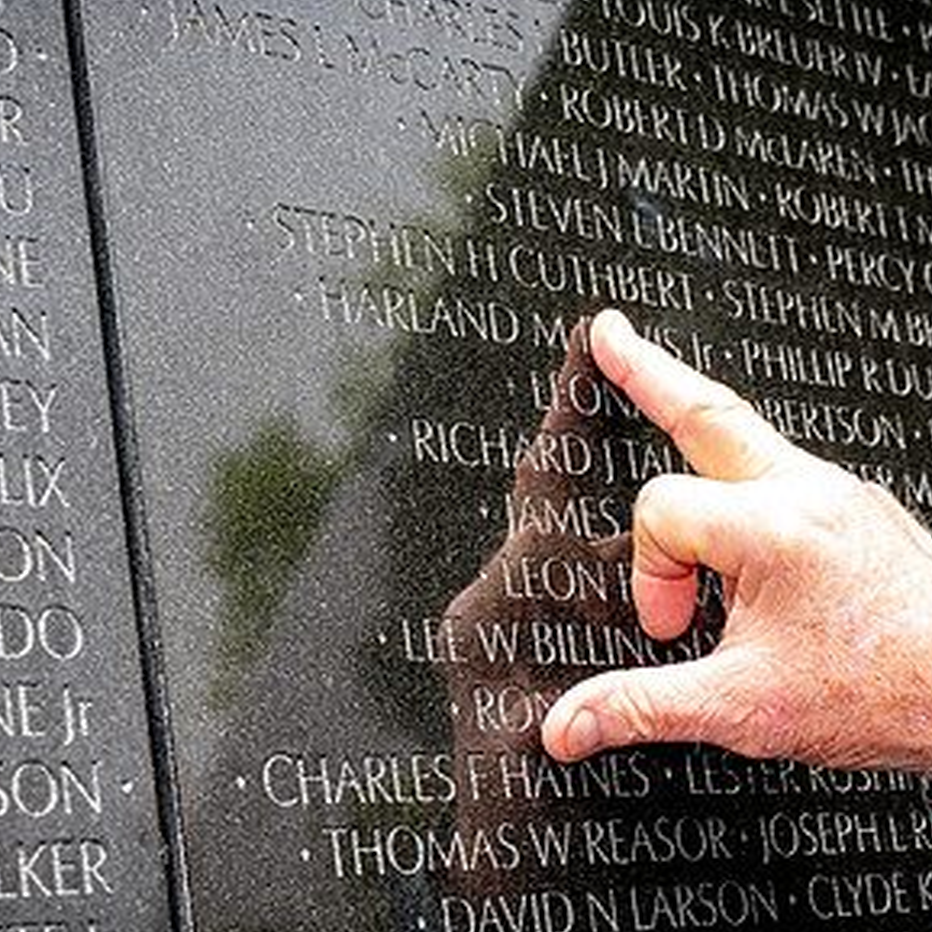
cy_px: 484
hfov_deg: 19.9
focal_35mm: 87
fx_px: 2650
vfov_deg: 19.9
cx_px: 368
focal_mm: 51
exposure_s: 1/640
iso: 1400
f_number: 8
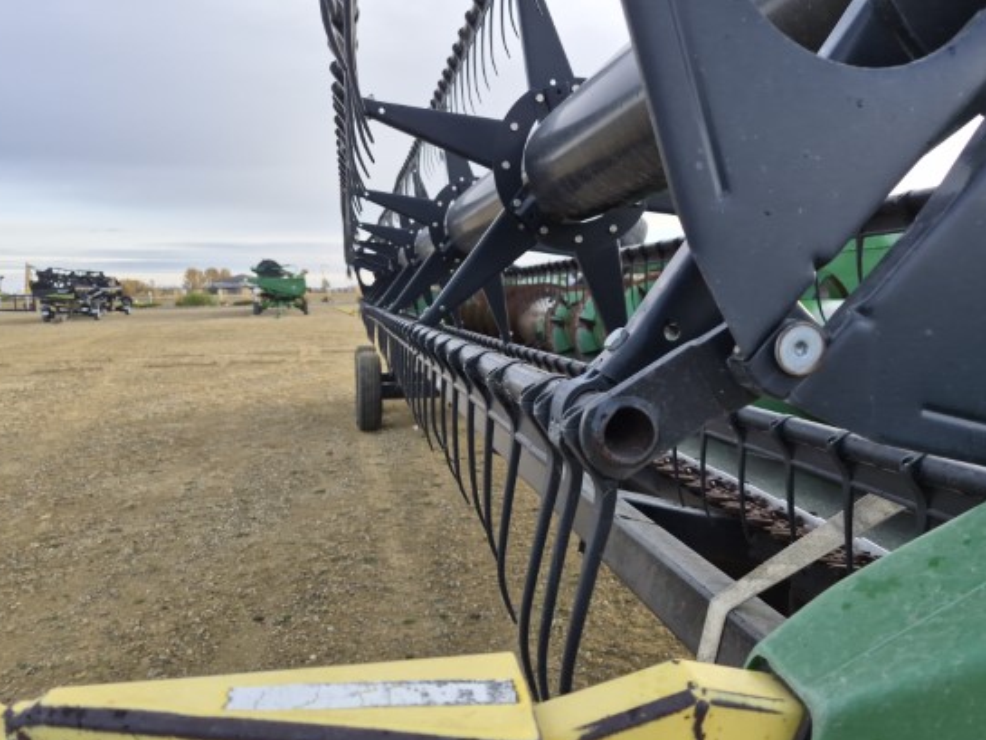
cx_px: 523
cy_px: 373
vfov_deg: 51.4
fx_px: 769
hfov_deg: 65.3
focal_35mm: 27
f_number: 1.8
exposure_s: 1/1640
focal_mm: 5.4
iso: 80
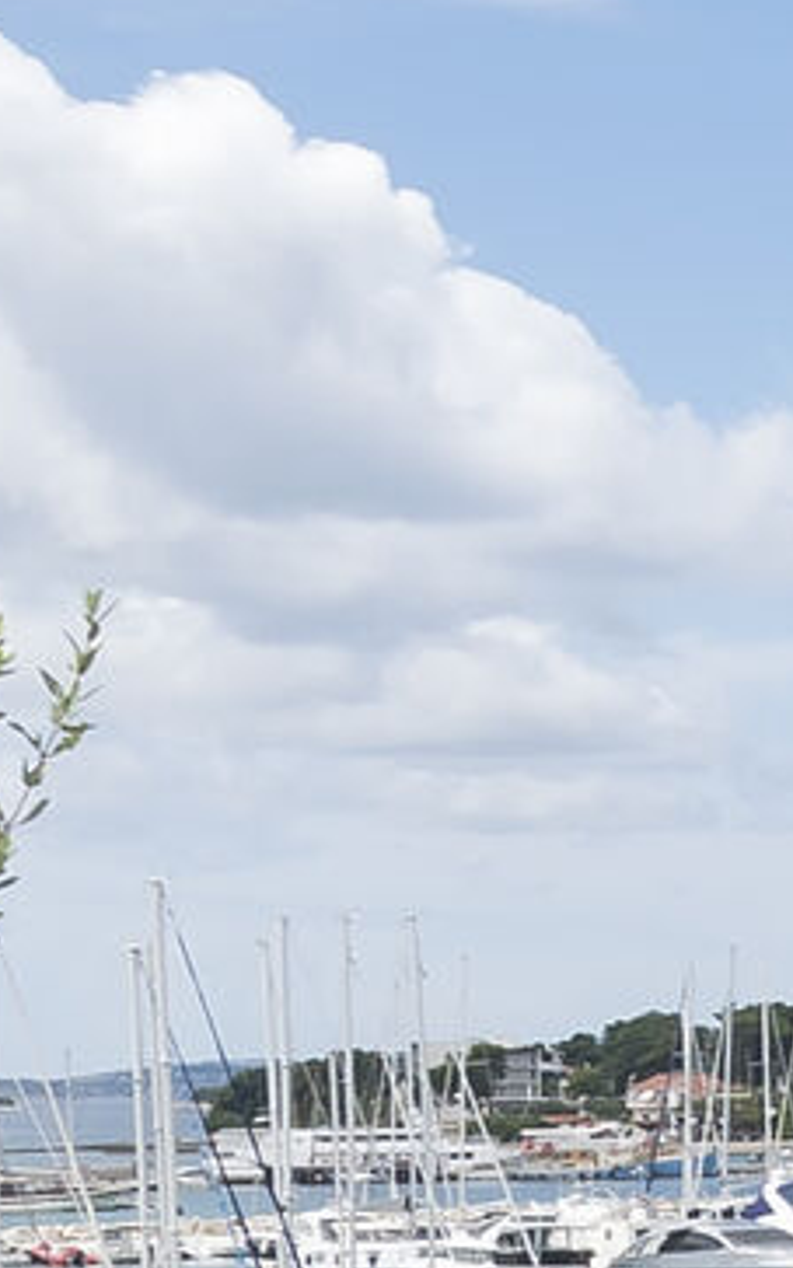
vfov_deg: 17.5
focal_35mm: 118
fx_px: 4079
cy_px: 1092
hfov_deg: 8.6
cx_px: 2603
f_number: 8
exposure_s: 1/250
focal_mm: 10
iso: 100
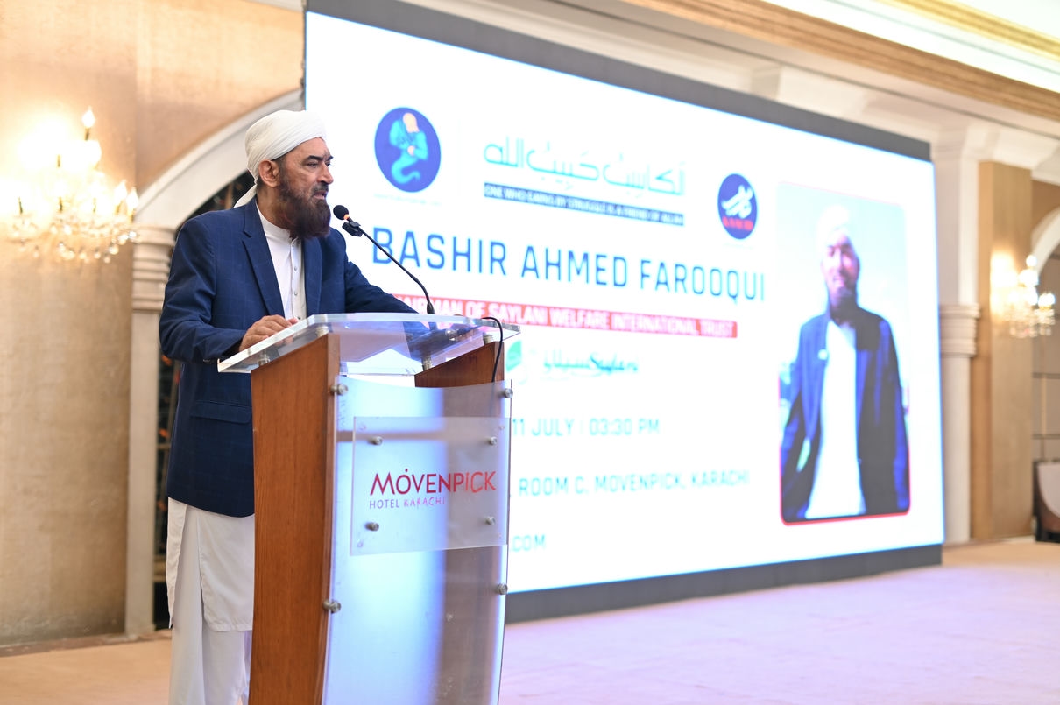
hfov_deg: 39.6
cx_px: 530
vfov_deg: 27.0
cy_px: 352
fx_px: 1471
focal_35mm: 50
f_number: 2
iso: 320
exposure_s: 1/100
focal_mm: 50
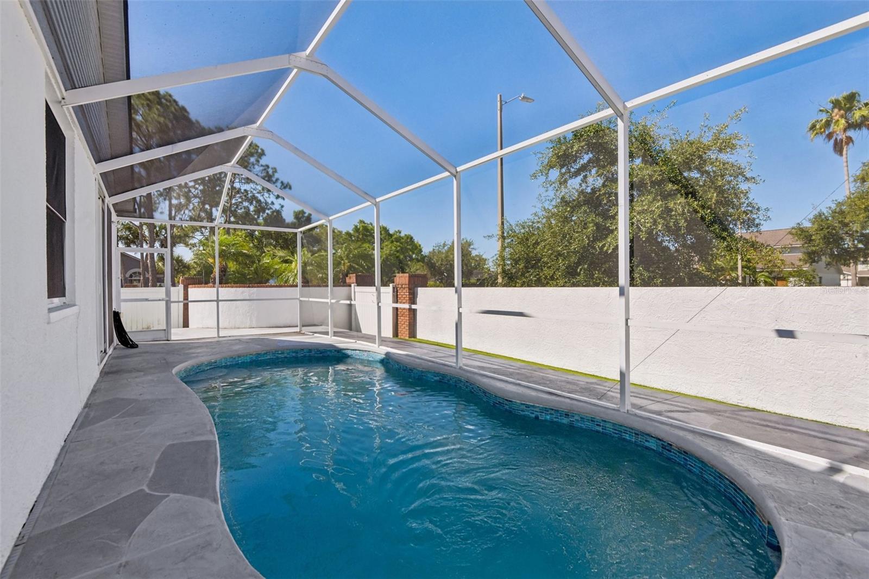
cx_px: 434
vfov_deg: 73.7
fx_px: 386
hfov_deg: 96.7
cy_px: 290
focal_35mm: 16
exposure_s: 1/1250
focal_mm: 16
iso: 400
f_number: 8
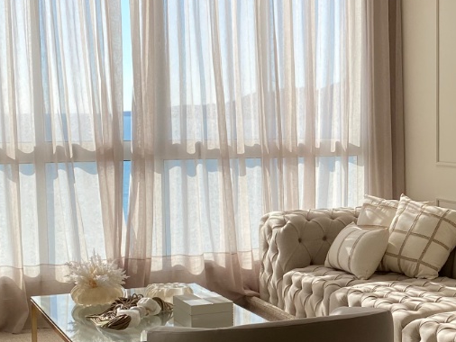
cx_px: 394
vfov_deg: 19.1
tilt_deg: -6.9
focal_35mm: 77
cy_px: 219
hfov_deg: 24.7
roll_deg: -0.1
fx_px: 1015
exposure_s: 1/1464
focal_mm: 4.25
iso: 32
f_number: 1.8
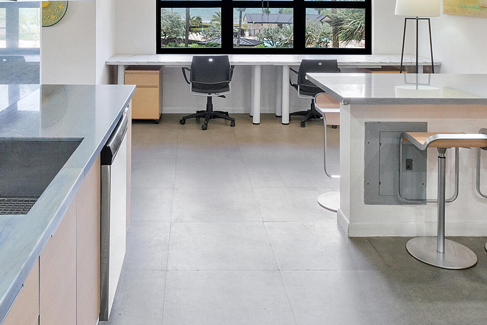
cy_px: -7
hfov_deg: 50.3
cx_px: 191
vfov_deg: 32.1
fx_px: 514
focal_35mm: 38
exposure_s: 1/80
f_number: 8
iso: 800
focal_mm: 10
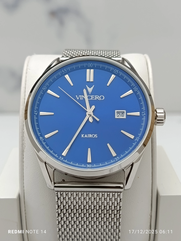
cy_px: 120
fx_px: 363
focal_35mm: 52
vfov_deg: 36.8
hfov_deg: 28.0
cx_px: 90
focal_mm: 5.24
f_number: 1.7
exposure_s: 1/100
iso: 399
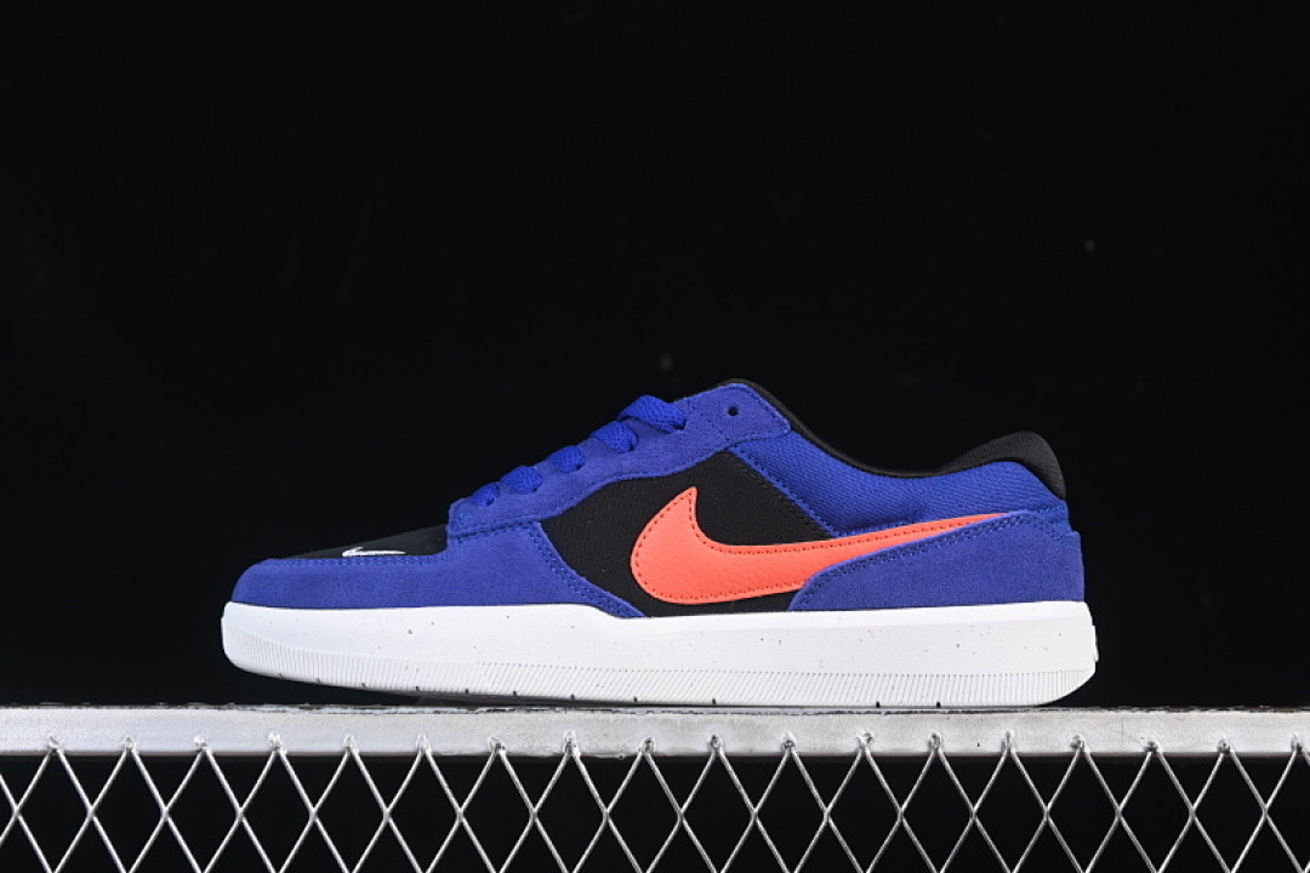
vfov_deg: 18.2
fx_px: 2729
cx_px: 655
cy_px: 436
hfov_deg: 27.0
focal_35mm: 75
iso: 160
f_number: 6.3
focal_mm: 50
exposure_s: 1/50
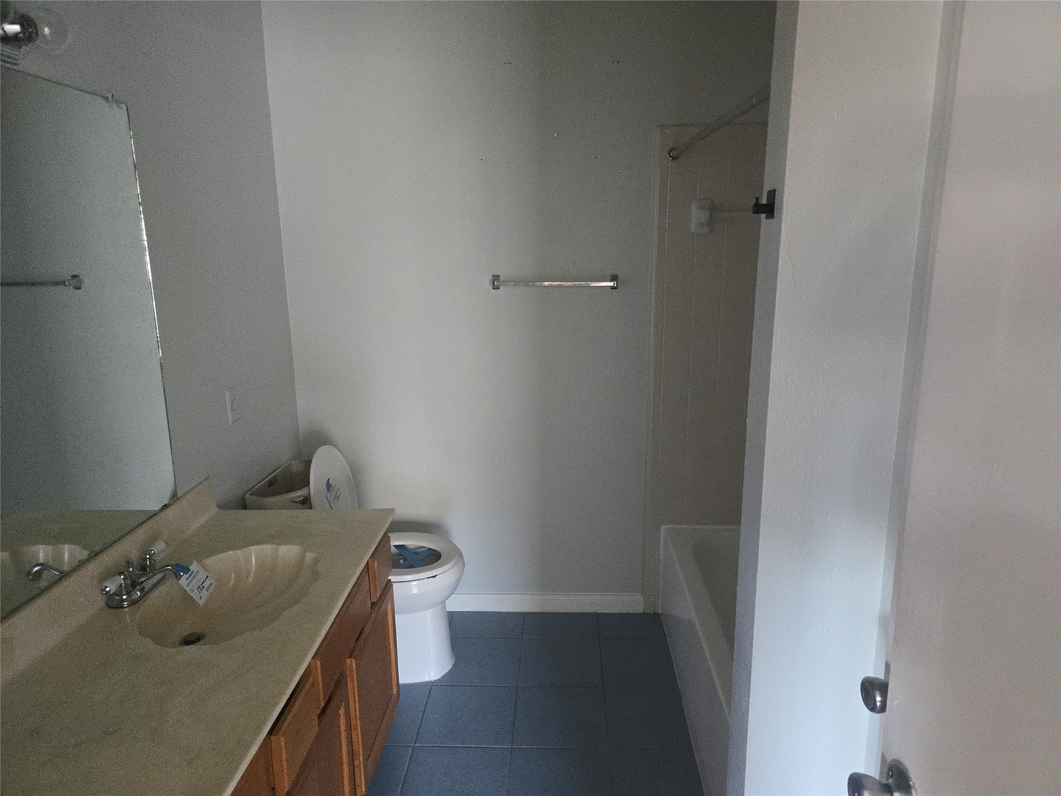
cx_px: 530
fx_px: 705
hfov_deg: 73.9
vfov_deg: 58.9
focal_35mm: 23
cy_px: 398
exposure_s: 1/60
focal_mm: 5.4
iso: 800
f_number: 1.8
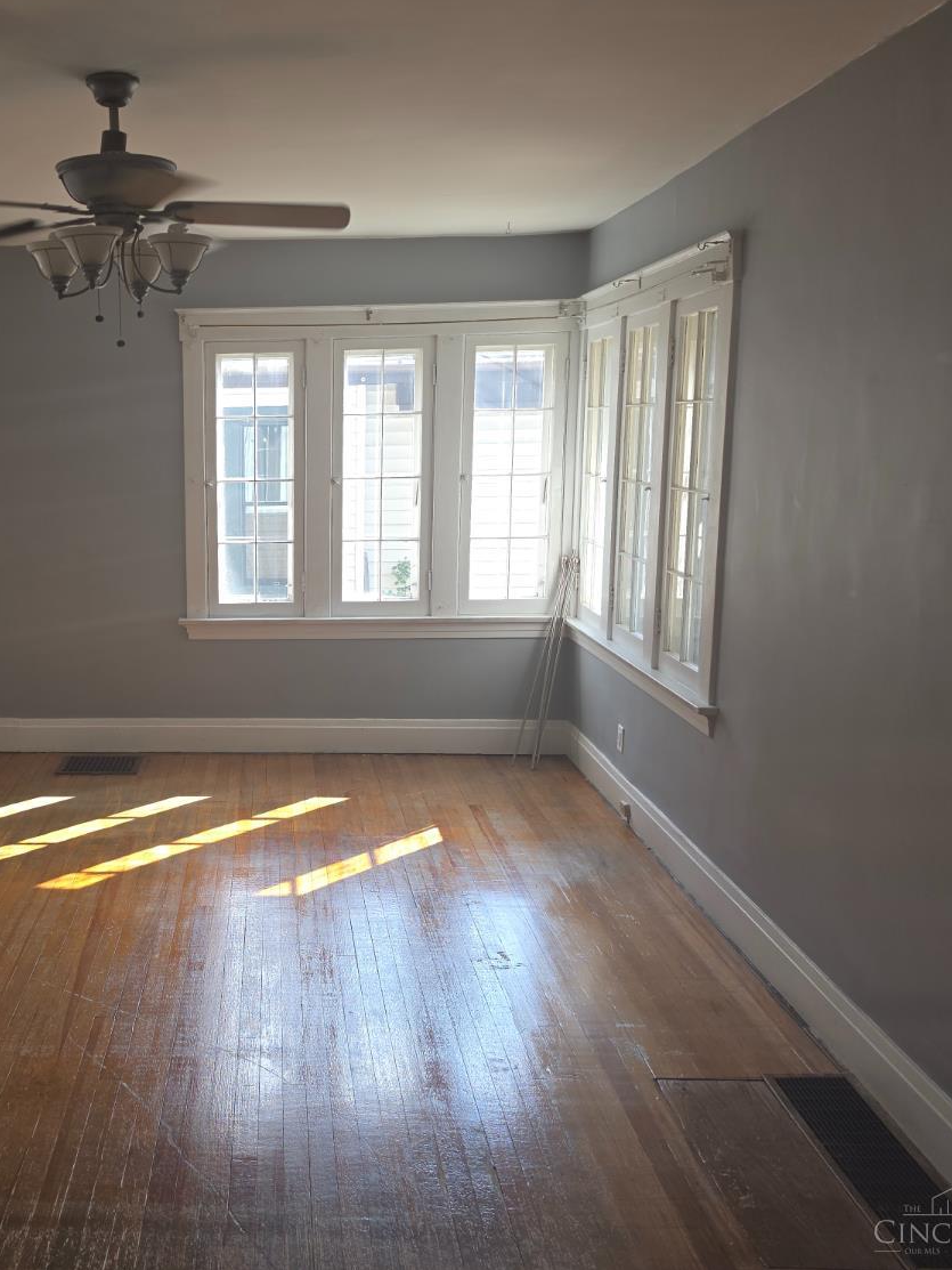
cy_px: 629
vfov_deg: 58.3
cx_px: 194
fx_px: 1137
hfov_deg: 43.4
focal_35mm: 31
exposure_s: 1/60
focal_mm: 6.5
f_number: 1.4
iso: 12
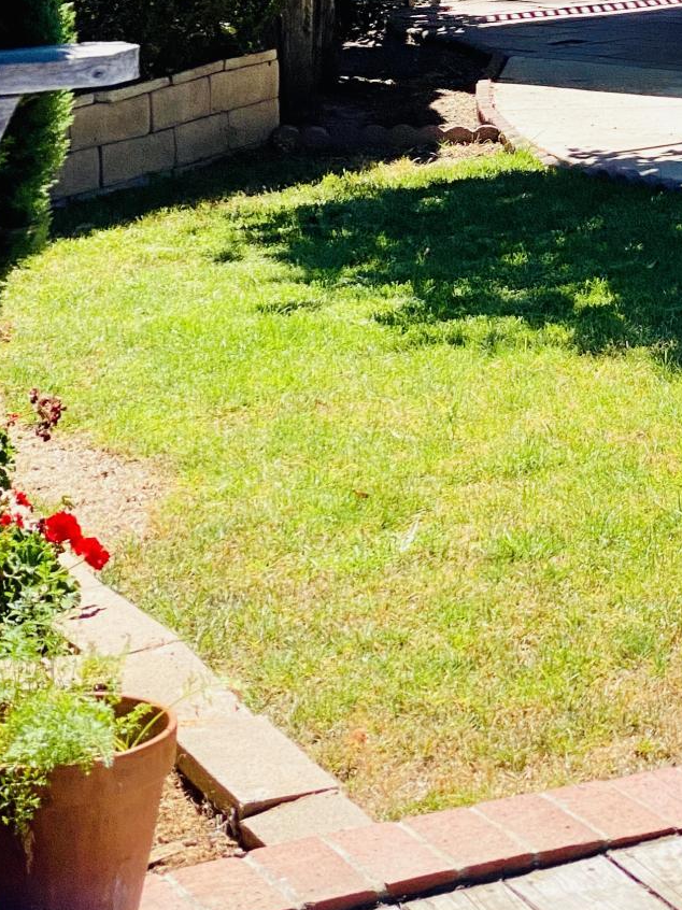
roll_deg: -1.2
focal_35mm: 123
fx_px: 3233
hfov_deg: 11.8
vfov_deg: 15.6
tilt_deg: -2.3
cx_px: 795
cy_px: -54
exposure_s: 1/1142
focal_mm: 6
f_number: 2
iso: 20
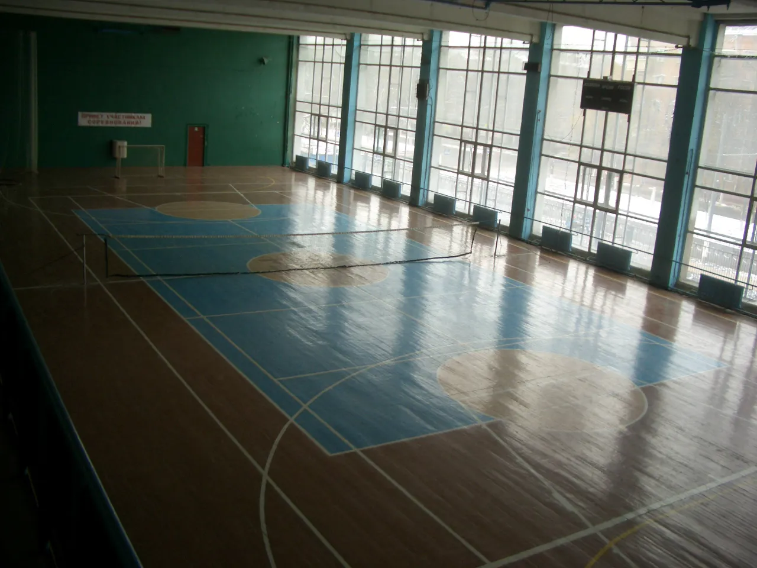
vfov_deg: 40.7
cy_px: 284
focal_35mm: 35
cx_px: 378
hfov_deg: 52.6
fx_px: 765
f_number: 2.6
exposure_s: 1/60
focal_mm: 5.8
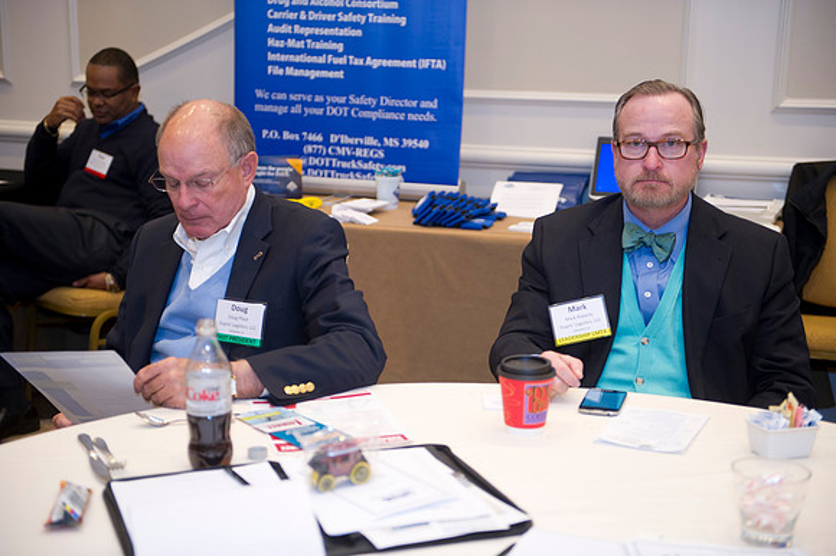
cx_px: 418
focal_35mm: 56
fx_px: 1300
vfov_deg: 24.2
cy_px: 278
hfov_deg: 35.7
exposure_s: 1/60
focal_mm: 56
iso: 1600
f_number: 2.8
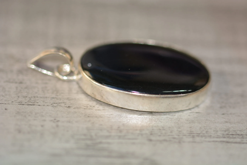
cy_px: 82
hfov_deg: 13.0
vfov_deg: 8.7
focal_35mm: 158
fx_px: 1081
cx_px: 124
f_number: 4
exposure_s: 1/125
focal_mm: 105
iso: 160
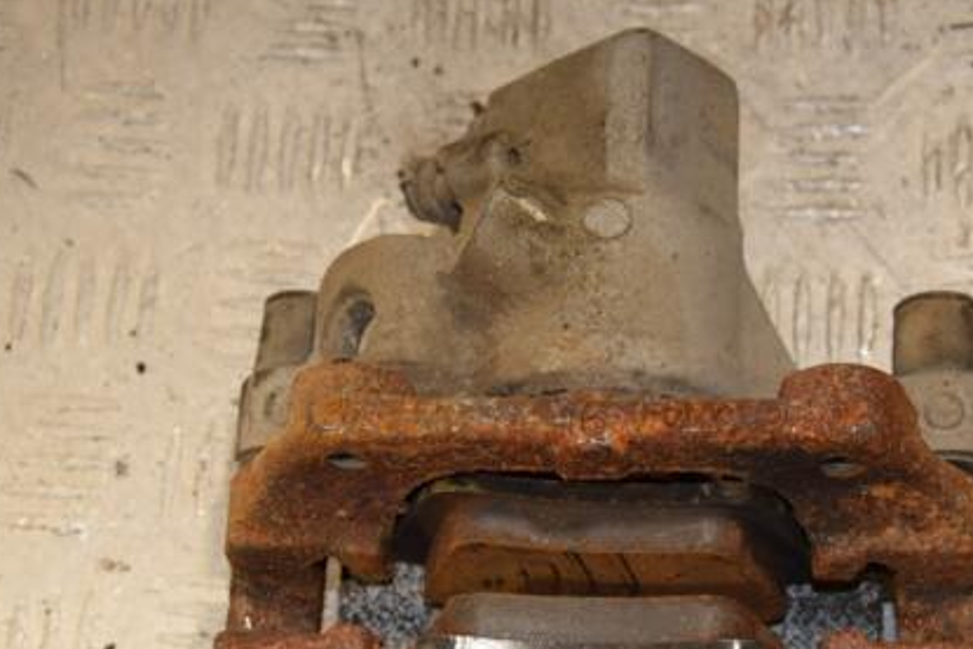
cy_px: 443
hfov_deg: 19.6
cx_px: 596
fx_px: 2812
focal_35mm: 104
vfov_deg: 13.2
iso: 800
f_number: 7.1
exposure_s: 1/200
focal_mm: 48
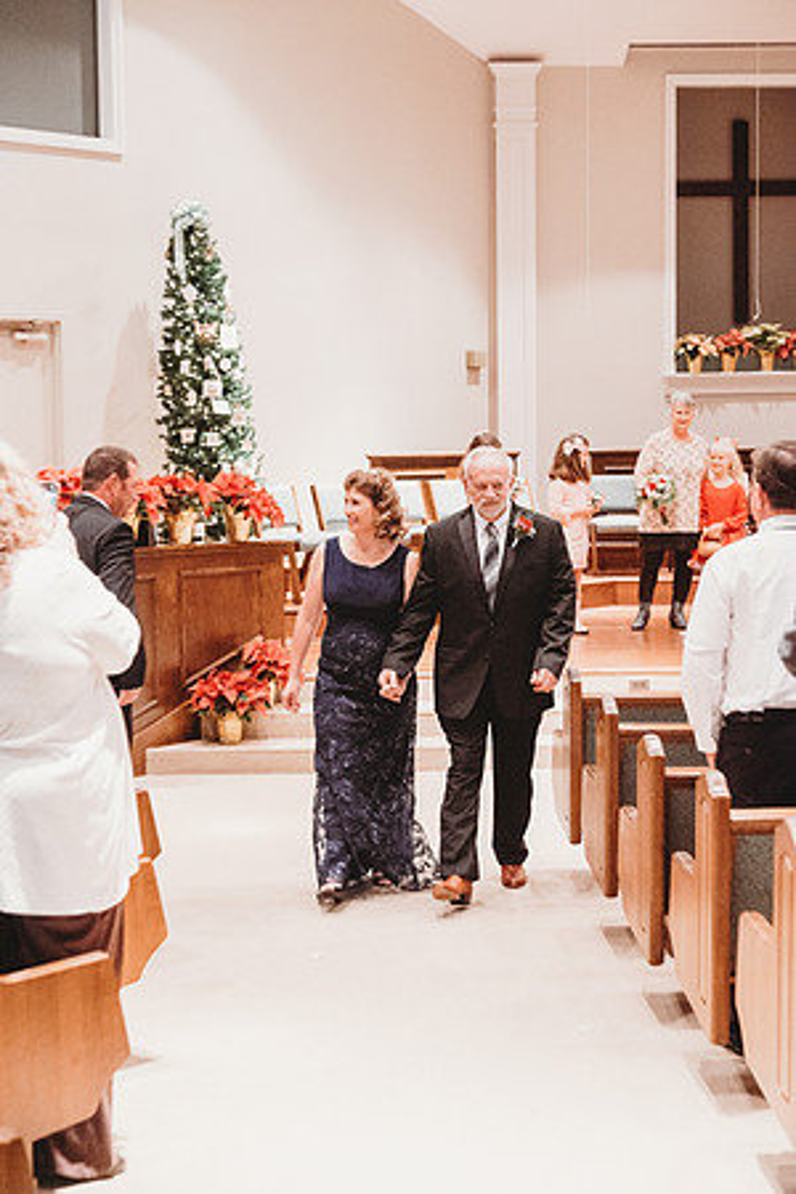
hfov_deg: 23.4
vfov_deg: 34.5
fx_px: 1924
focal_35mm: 58
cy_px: 597
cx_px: 398
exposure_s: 1/200
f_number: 4
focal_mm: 58
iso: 8000
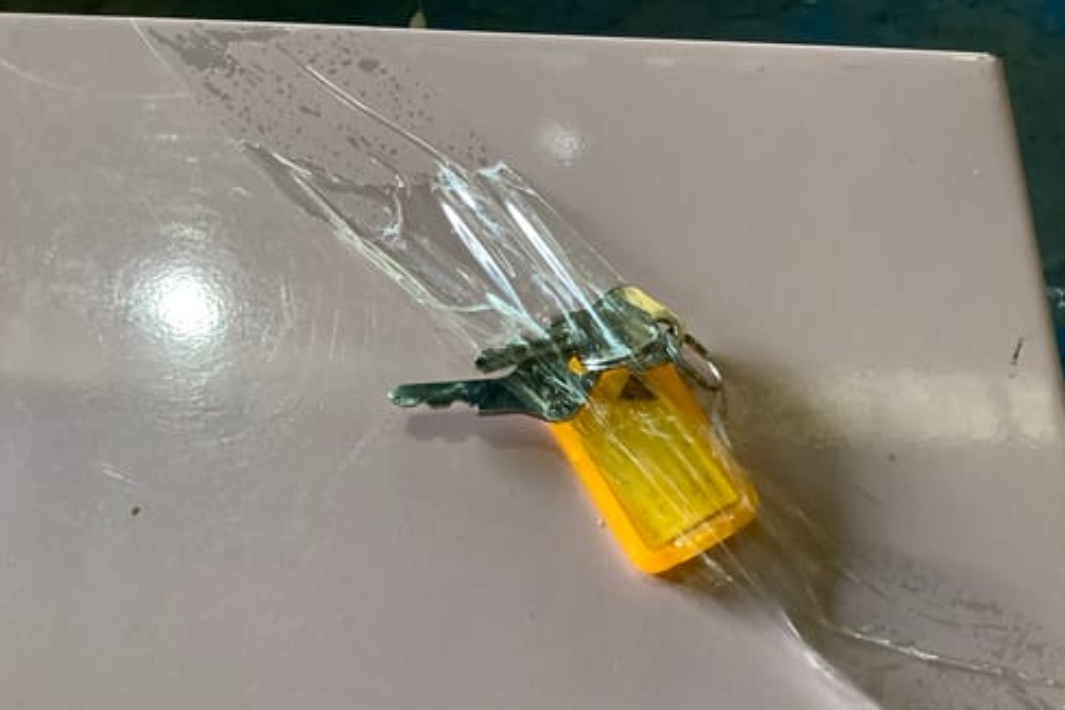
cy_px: 404
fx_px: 976
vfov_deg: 39.9
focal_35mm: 33
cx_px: 525
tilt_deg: -67.8
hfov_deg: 57.2
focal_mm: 3.3
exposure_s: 1/50
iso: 200
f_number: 2.4
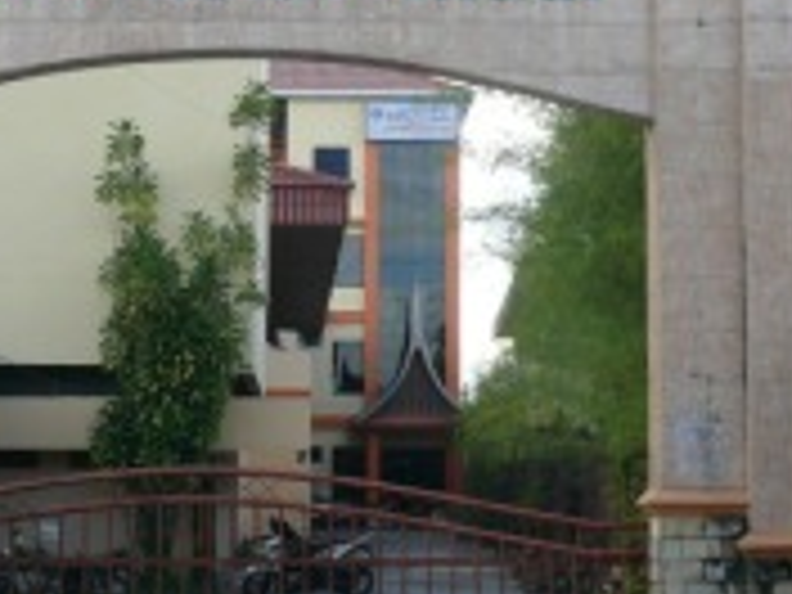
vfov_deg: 16.6
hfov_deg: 22.0
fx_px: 2036
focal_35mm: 89
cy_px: 261
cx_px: 338
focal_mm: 7.4
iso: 100
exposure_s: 1/160
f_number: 4
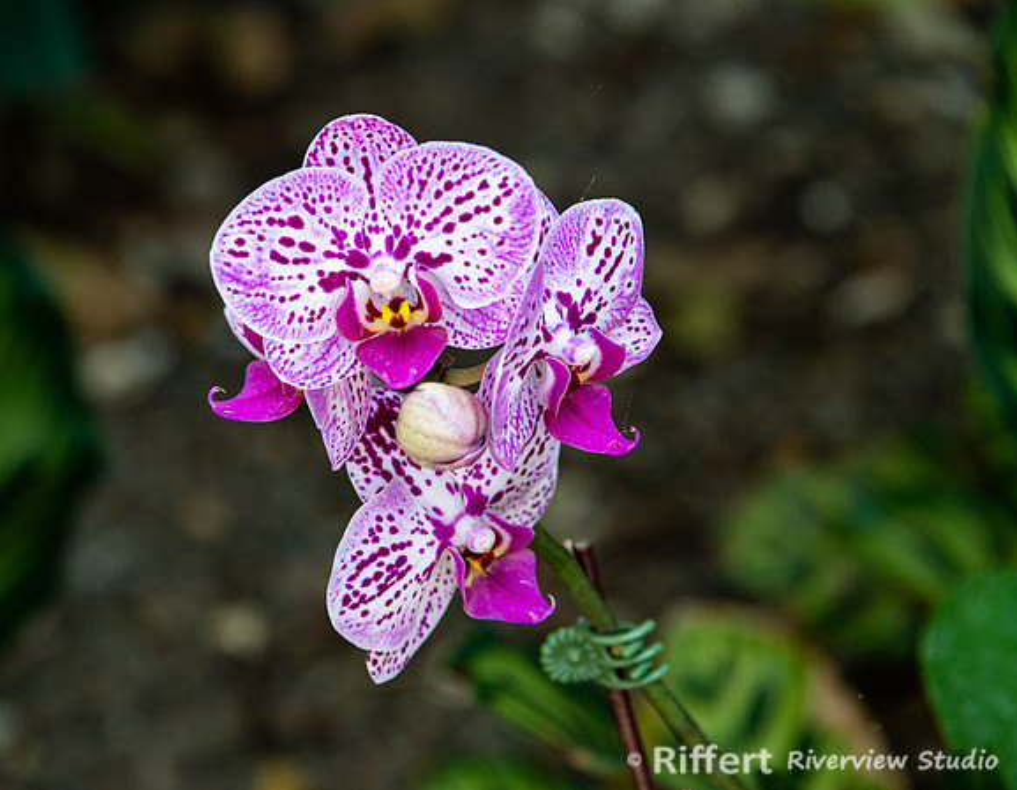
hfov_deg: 9.4
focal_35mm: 207
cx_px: 404
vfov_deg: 7.3
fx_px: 6160
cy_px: 409
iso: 1400
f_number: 8
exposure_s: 1/160
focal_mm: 180
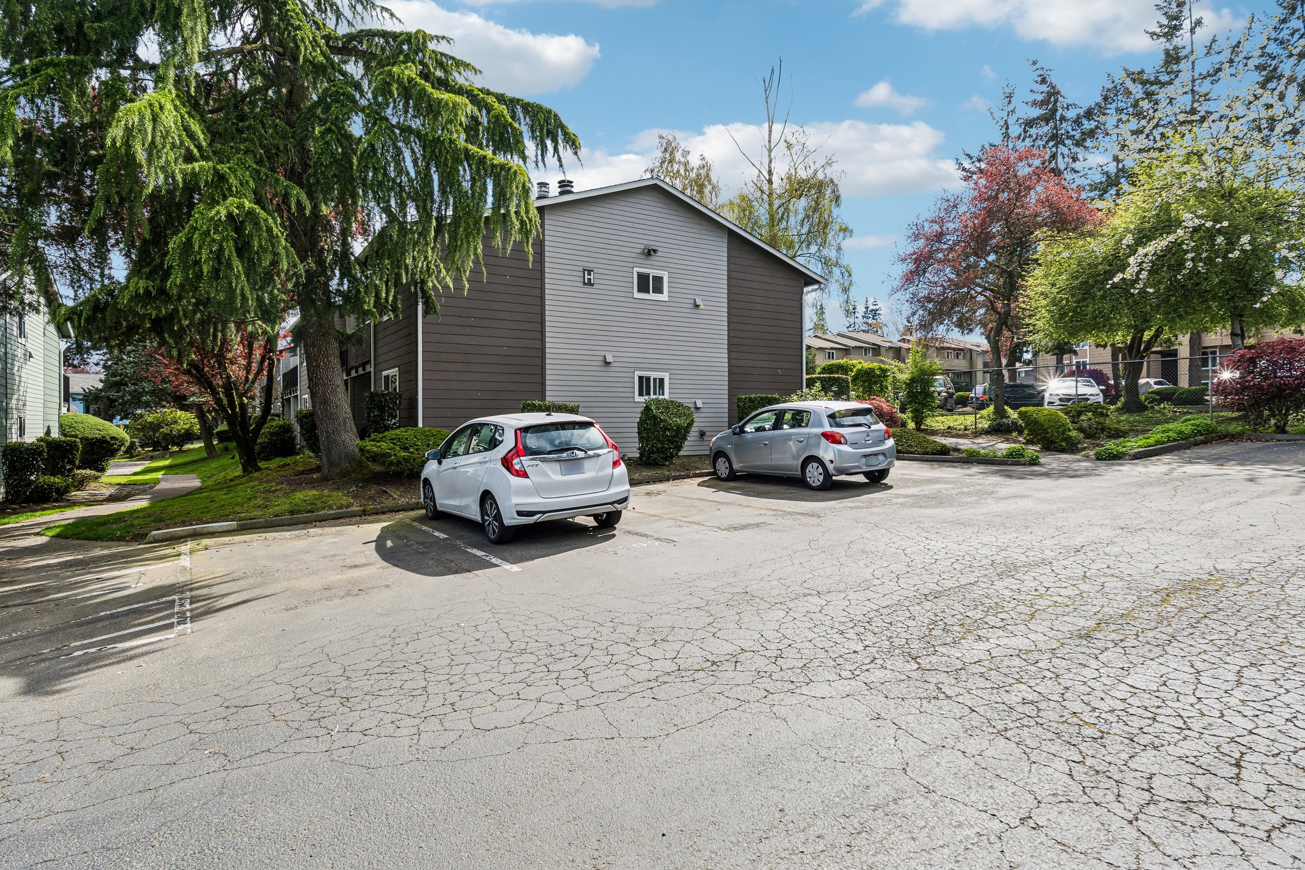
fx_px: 761
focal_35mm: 21
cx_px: 652
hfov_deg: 81.2
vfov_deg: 59.5
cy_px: 435
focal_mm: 14
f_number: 9
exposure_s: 1/200
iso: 250
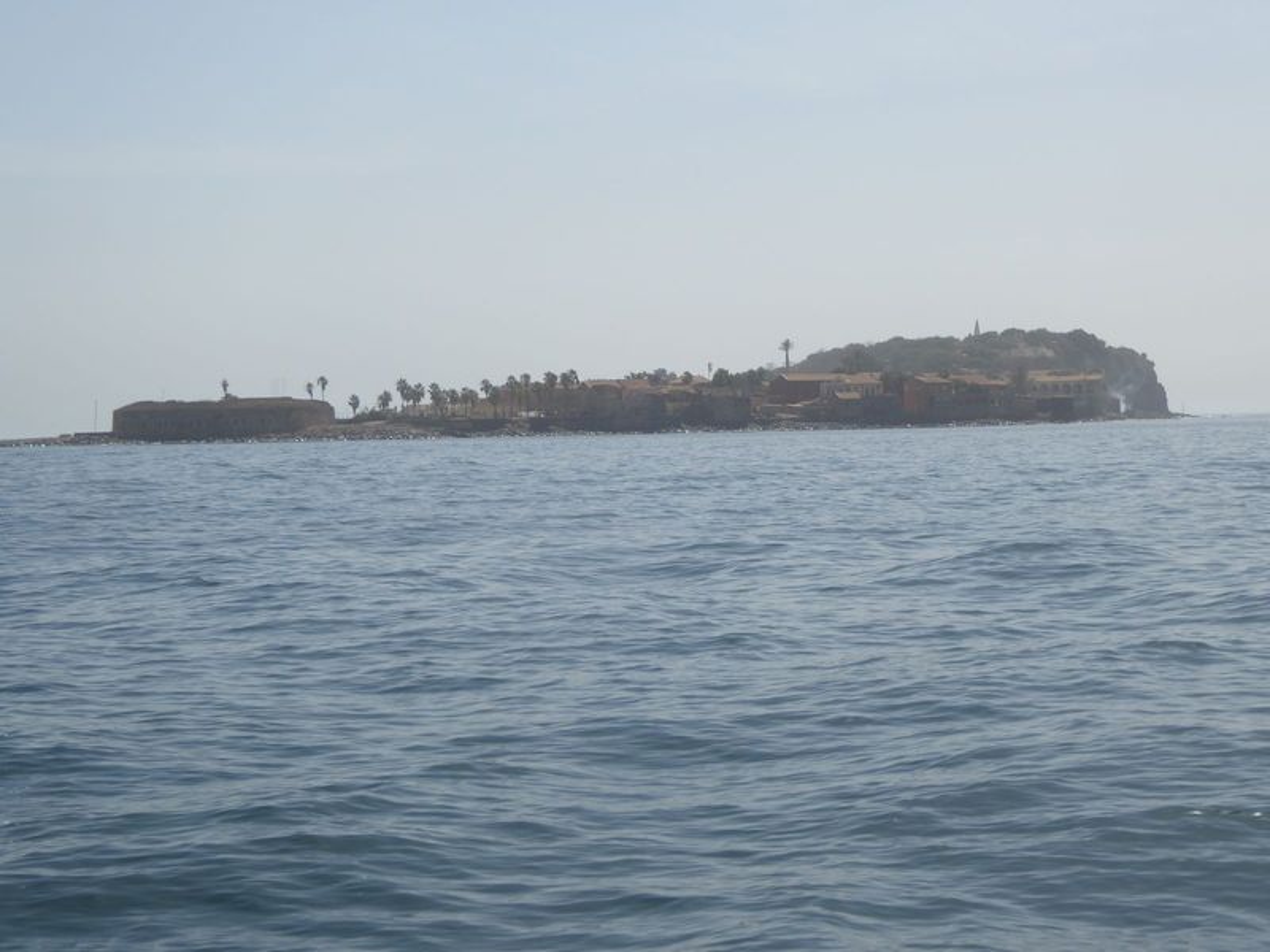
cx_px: 635
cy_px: 476
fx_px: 2752
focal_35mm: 75
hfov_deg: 26.0
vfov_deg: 19.6
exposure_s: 1/800
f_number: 4.5
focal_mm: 12.5
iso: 80
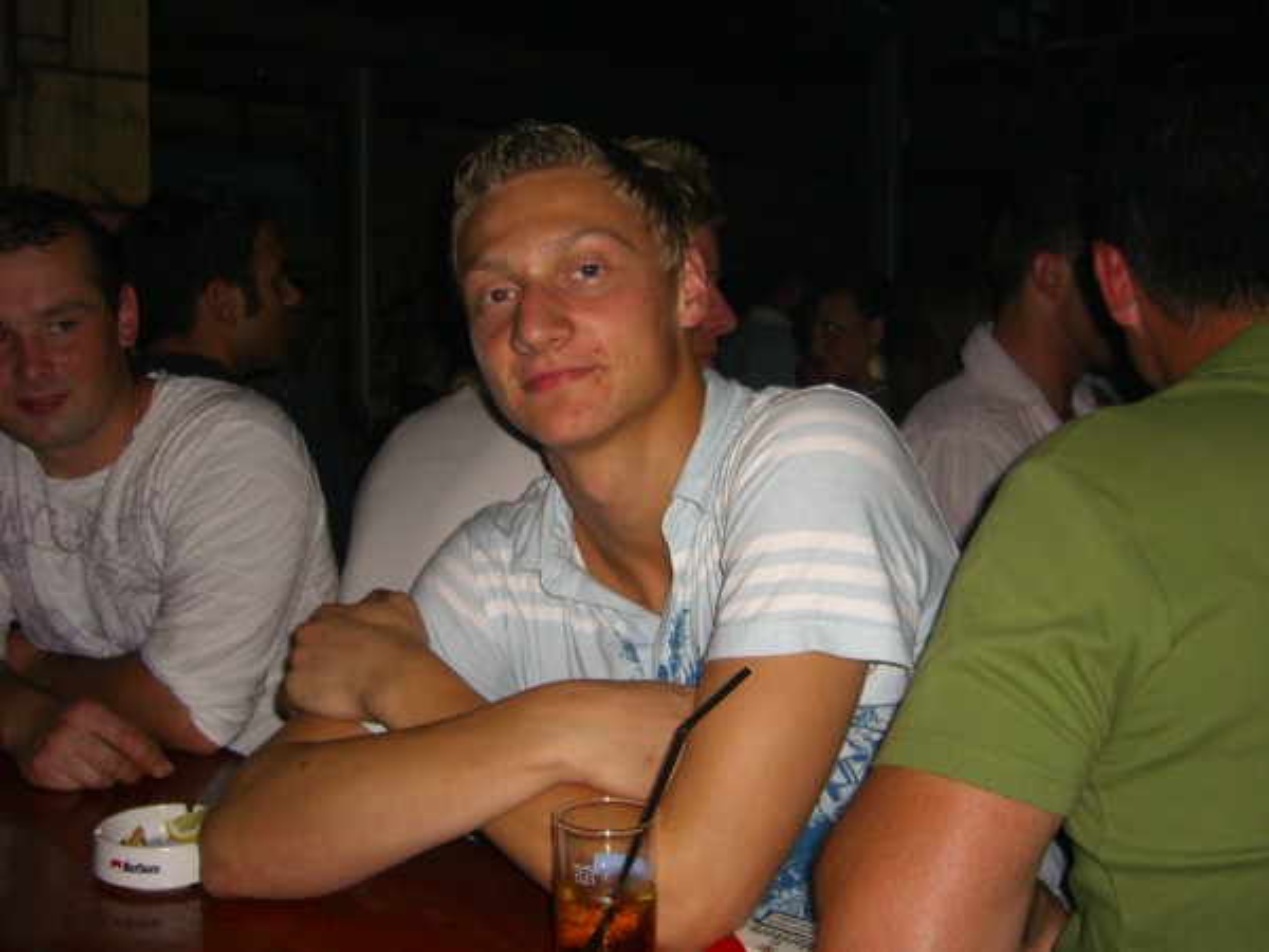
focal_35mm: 38
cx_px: 634
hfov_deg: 49.0
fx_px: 1393
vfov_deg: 37.7
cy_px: 476
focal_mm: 7.9
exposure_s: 1/60
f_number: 2.8
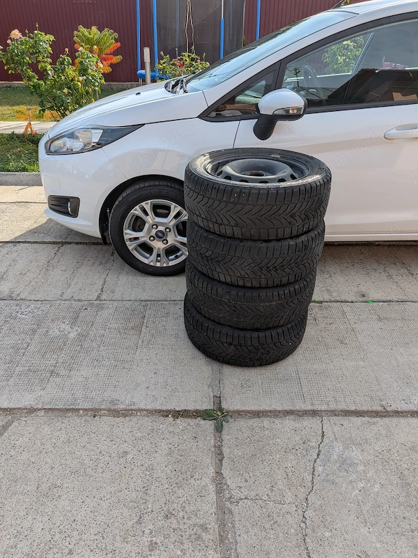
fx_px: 386
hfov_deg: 56.8
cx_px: 209
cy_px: 279
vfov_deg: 71.6
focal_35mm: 24
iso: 29
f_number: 1.7
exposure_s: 1/9346
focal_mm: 4.53
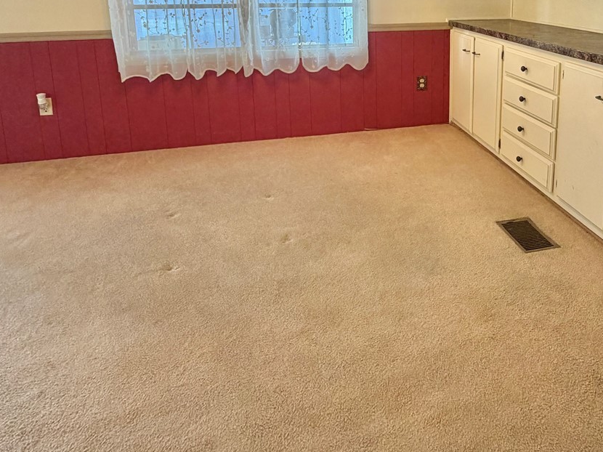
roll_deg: +0.5
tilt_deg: -9.6
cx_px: 413
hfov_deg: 63.3
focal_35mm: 27
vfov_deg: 47.0
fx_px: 470
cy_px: 58
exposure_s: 1/60
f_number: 2.2
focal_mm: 2.22
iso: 160
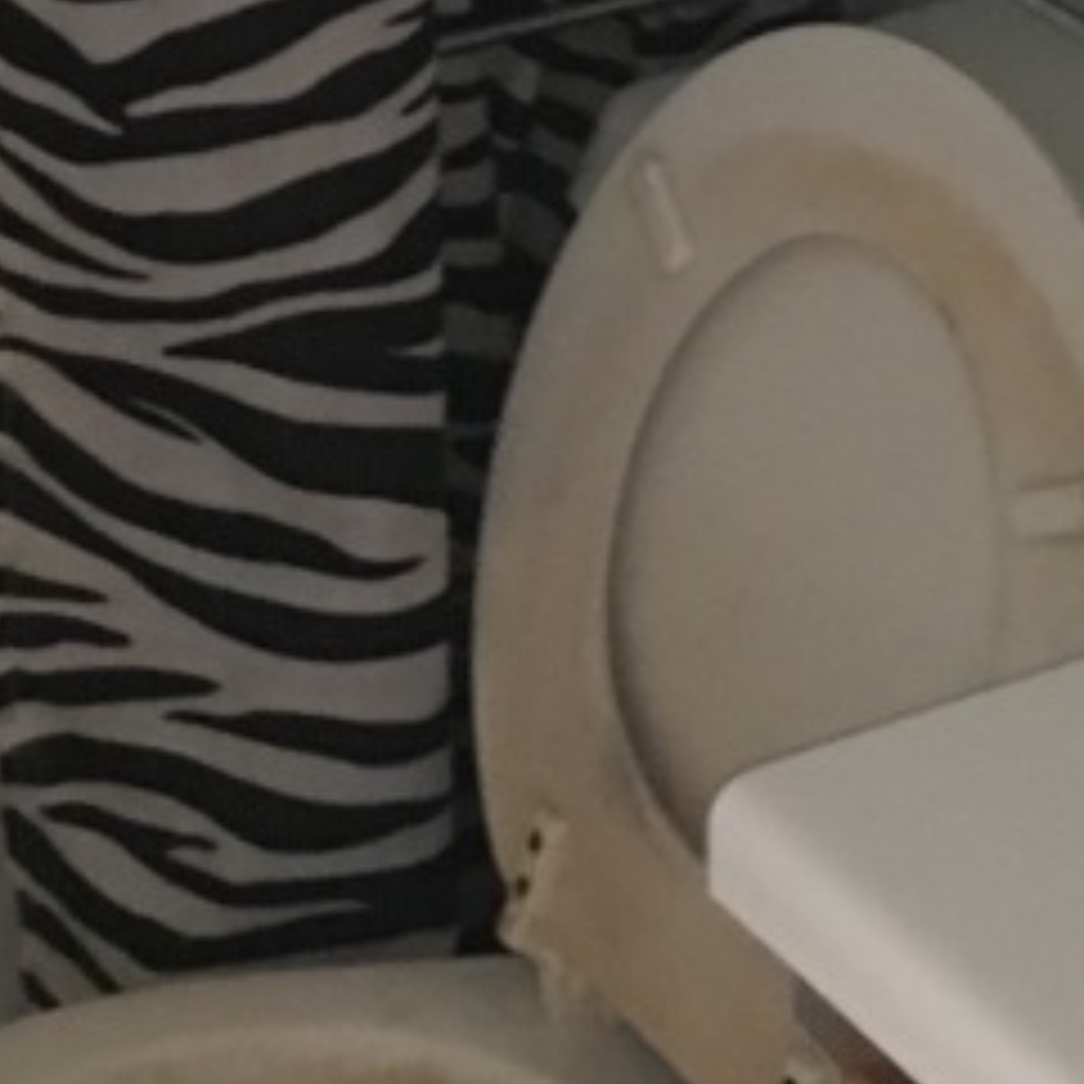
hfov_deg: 11.9
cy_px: -398
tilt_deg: -20.9
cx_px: -58
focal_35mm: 145
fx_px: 5137
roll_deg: +1.9
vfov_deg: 11.7
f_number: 2.2
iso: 400
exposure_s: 1/15
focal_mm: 4.15
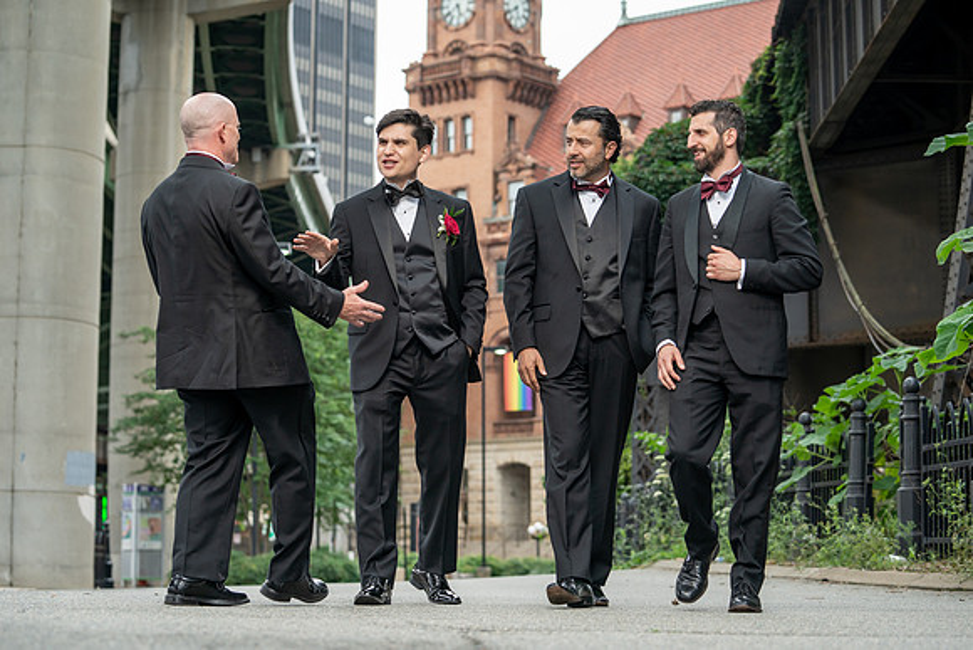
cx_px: 494
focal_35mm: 74
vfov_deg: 18.4
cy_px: 325
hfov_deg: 27.3
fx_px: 2003
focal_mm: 72
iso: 400
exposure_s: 1/250
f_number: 4
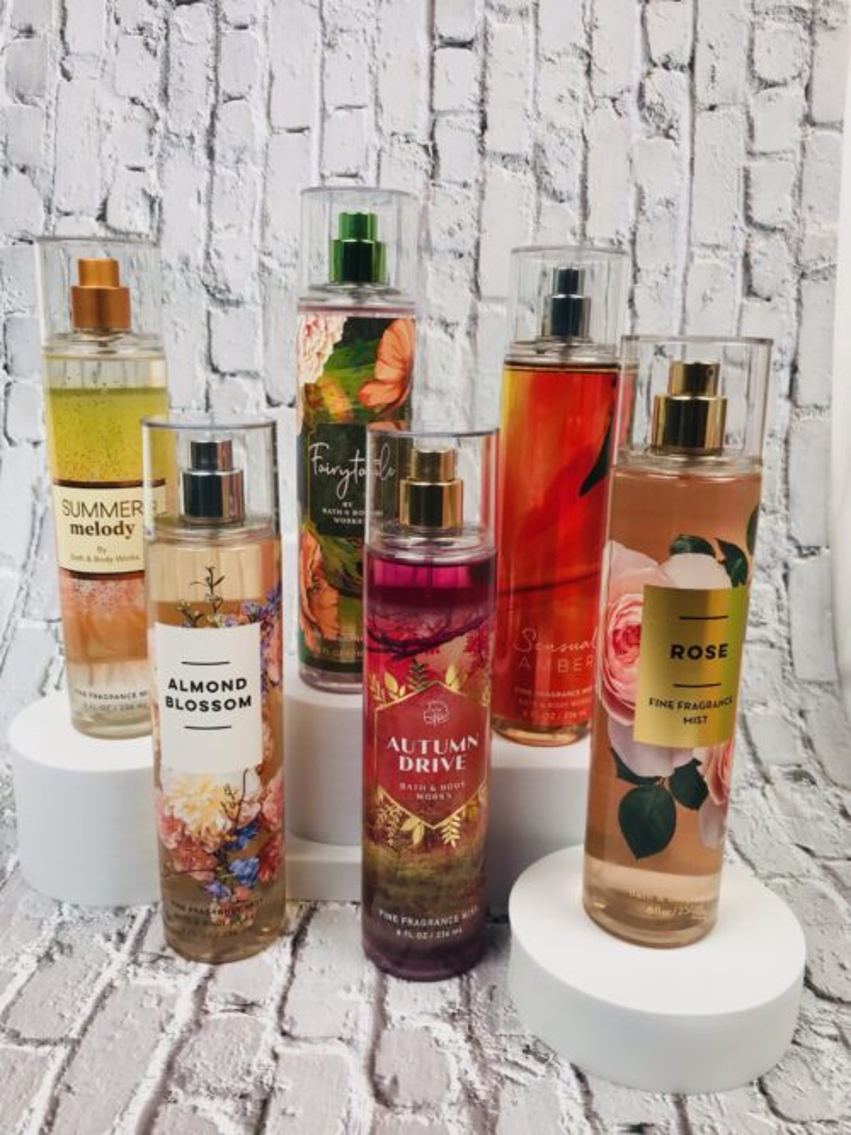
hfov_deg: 49.7
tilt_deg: -13.4
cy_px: 568
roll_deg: -2.3
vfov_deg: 63.5
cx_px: 426
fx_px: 918
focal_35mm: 28
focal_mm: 3.99
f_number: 1.8
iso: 32
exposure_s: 1/100
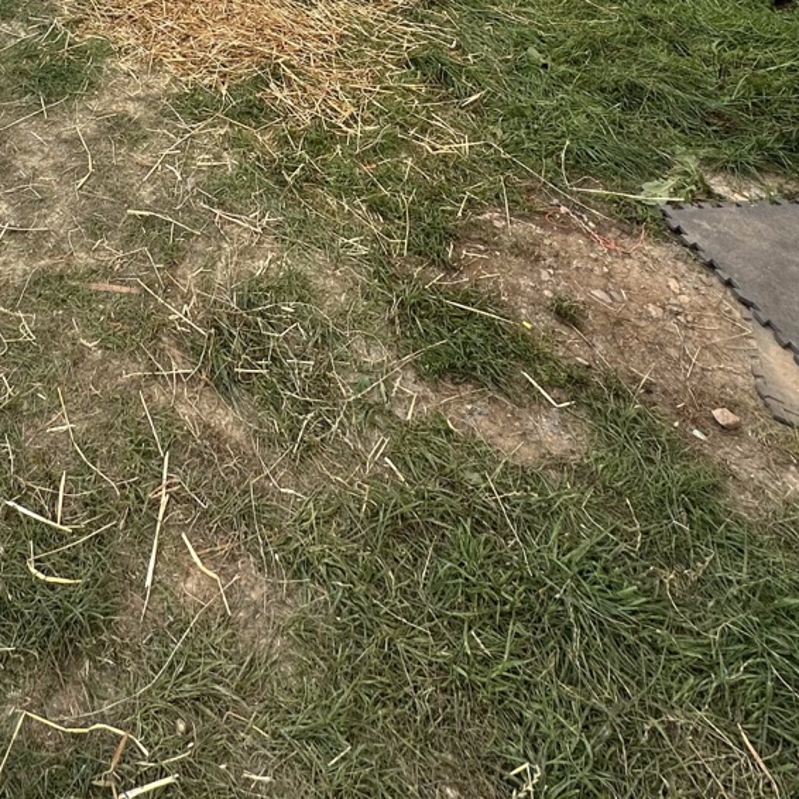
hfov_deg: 44.6
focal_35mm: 35
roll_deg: -1.6
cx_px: 144
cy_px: -260
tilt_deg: -7.8
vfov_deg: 33.3
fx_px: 914
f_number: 2.2
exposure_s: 1/1092
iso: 50
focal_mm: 2.22
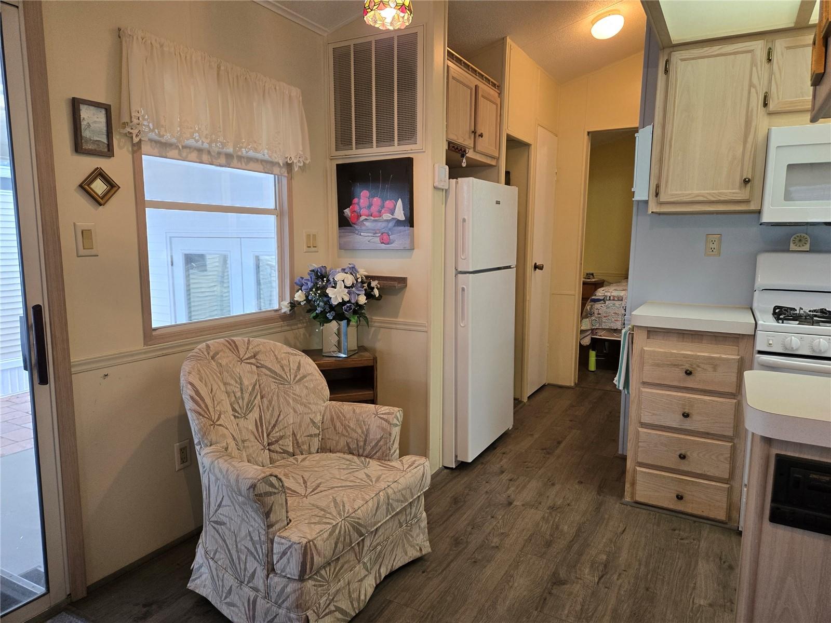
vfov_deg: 58.9
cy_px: 312
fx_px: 552
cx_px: 416
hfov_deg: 73.9
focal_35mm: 23
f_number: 1.8
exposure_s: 1/120
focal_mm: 5.4
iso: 200
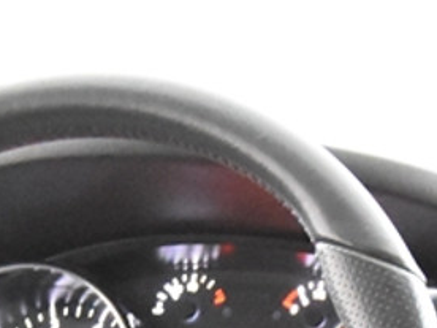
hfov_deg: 9.7
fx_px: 2588
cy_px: 668
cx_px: 253
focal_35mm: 205
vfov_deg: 7.0
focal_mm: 28
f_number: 3.2
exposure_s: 1/50
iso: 12800
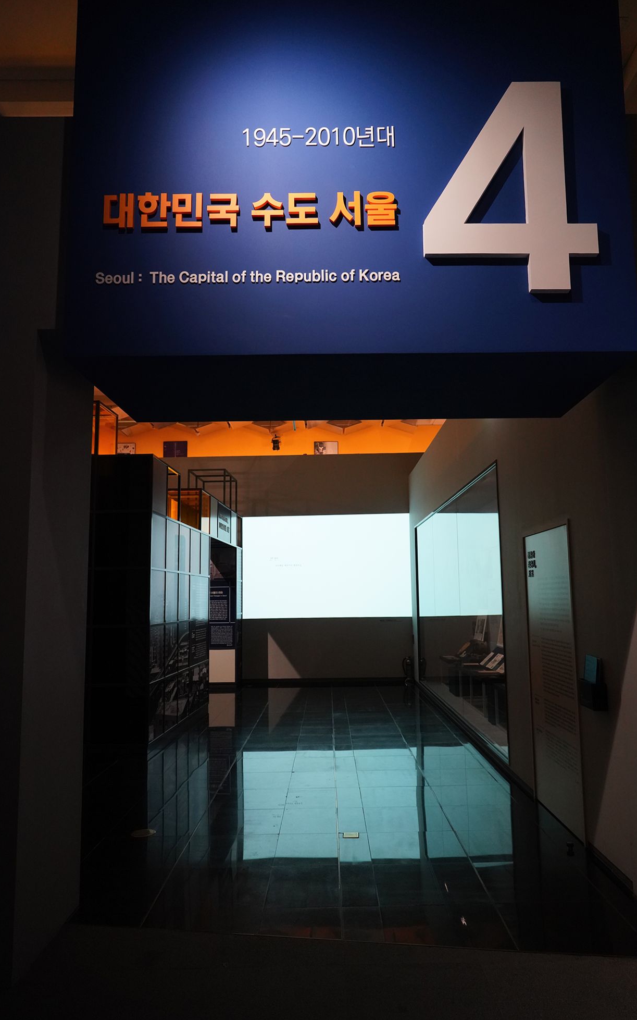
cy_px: 503
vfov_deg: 72.5
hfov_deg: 49.3
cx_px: 331
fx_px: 694
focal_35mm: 25
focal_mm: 24
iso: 3200
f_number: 5.6
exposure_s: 1/80
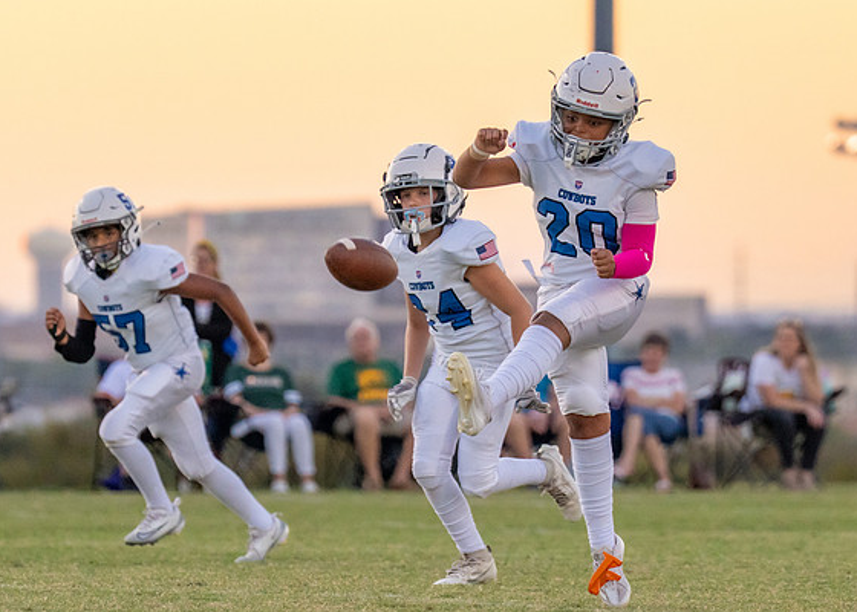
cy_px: 324
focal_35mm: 396
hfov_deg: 5.1
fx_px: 9638
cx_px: 429
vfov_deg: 3.6
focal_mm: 165
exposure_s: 1/2000
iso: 800
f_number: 2.8
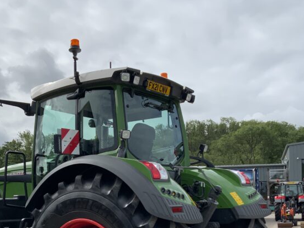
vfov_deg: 26.2
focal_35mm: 54
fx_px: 474
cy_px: 201
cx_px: 131
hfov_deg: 35.5
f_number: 1.8
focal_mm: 3
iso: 16
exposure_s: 1/2227
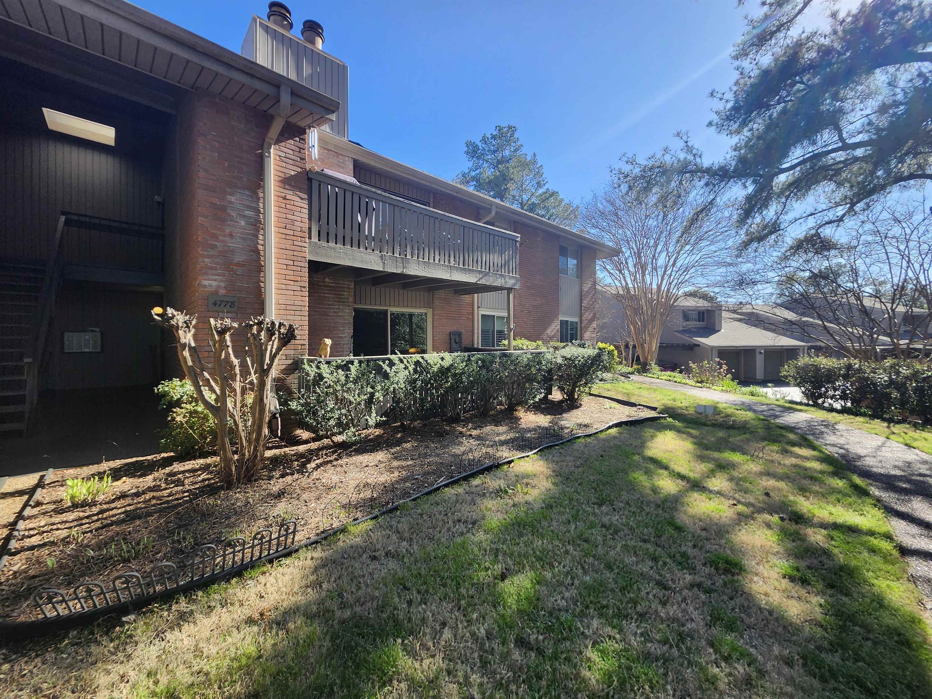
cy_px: 350
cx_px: 466
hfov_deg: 106.2
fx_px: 350
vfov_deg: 89.9
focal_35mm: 13
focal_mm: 1.74
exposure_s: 1/462
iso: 40
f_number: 2.2
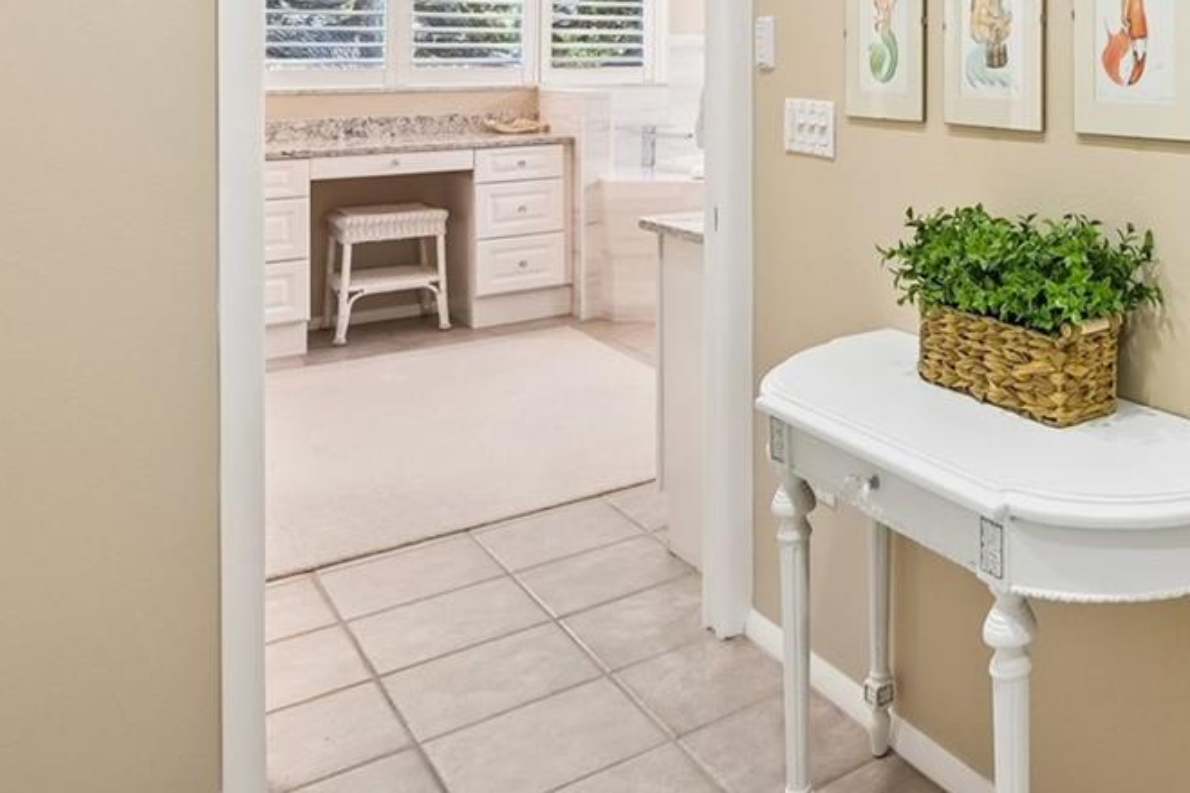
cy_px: 52
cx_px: 1204
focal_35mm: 34
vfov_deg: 36.1
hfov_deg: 46.3
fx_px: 1124
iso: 400
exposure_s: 1/25
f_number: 8
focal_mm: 14
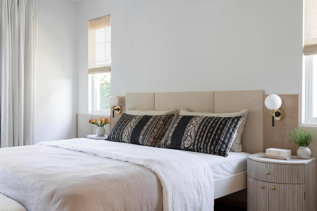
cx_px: 158
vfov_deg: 35.1
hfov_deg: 50.7
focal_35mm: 38
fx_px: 335
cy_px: 106
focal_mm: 38
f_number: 10
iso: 400
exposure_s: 1/2.5
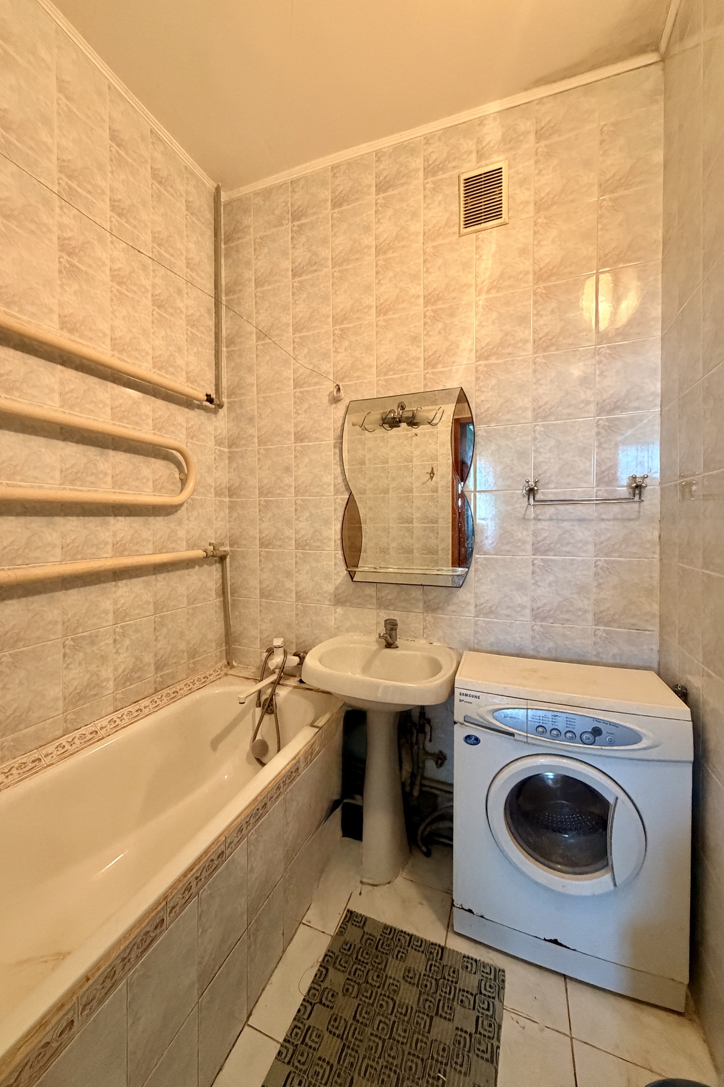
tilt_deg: -0.4
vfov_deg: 100.4
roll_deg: -0.1
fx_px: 453
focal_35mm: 15
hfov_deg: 76.8
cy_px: 537
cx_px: 306
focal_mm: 2.22
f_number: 2.2
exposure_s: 1/50
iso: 640
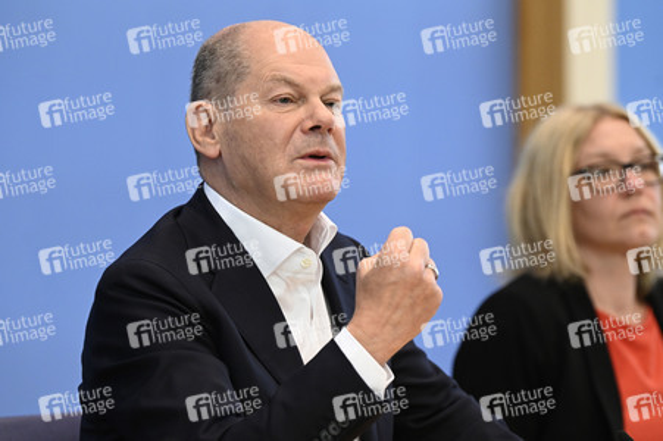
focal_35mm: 175
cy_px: 220
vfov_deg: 7.8
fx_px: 3220
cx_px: 332
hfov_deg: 11.8
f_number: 4.5
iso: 4000
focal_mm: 175
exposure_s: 1/1250
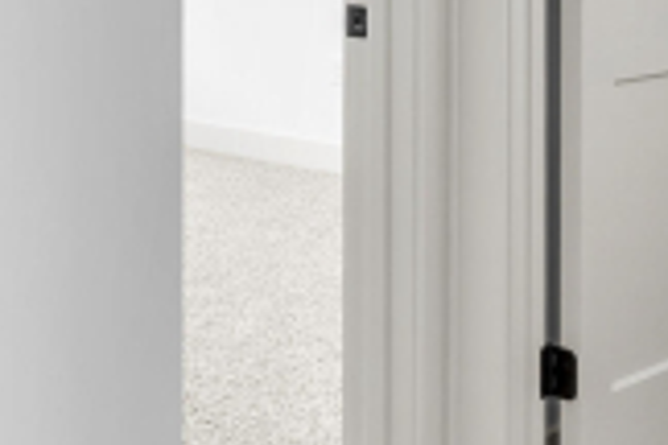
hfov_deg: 23.9
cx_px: -212
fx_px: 1373
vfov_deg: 17.5
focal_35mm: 74
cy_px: -95
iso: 400
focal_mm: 16
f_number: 11
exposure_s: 1/2
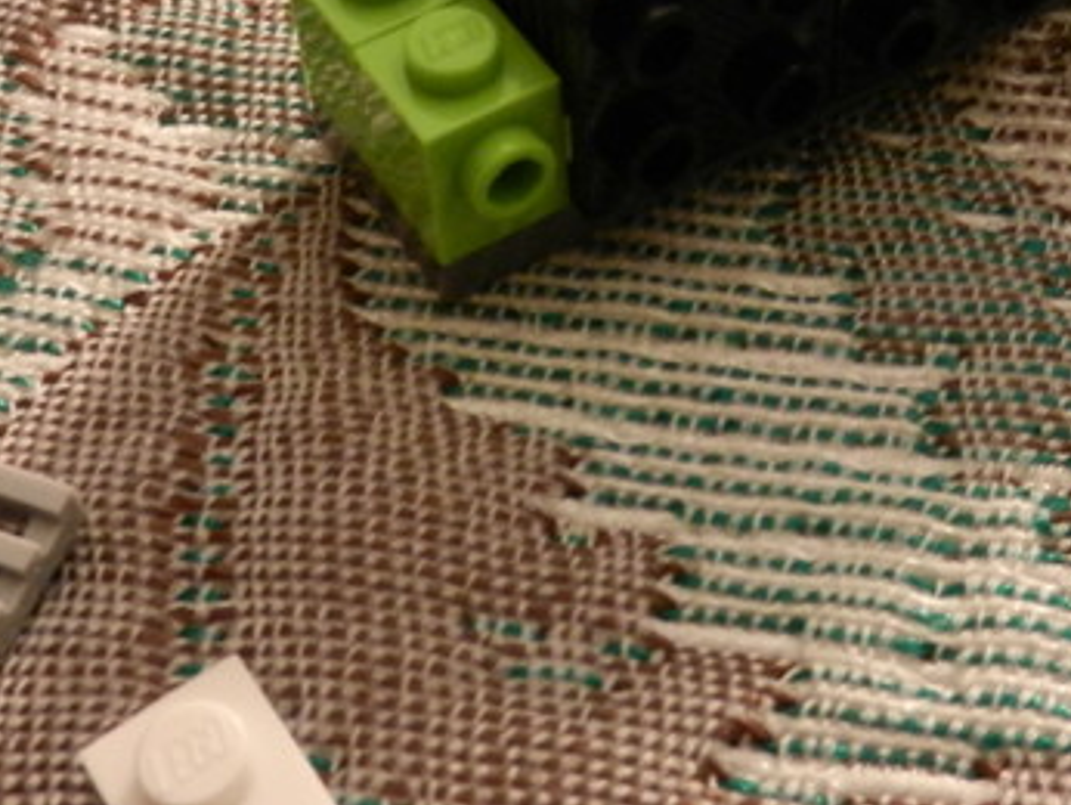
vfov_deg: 22.4
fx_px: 2012
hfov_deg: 29.7
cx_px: 625
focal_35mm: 65
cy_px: 194
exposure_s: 1/1.3
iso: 400
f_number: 3.5
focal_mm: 4.5
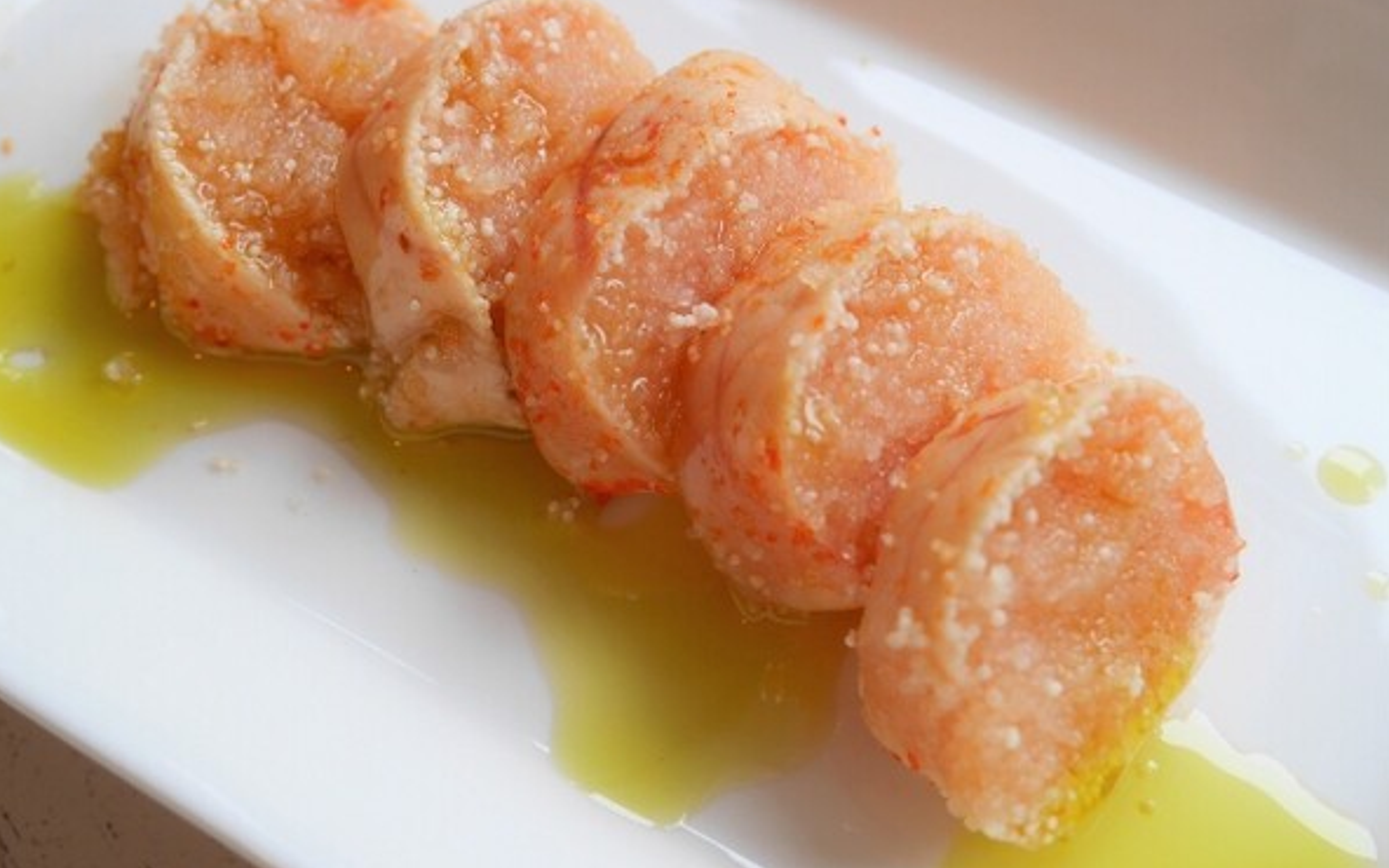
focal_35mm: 43
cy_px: 387
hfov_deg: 46.2
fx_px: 1628
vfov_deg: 29.8
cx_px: 692
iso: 400
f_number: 5.6
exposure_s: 1/60
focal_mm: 20
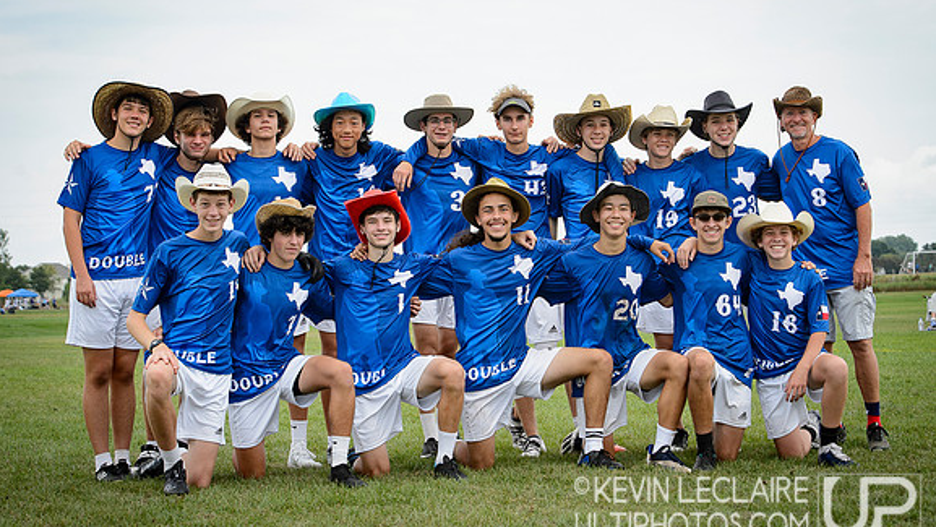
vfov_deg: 14.4
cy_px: 226
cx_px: 501
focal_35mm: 84
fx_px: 2085
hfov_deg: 25.3
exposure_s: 1/1250
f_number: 5.6
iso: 640
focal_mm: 70
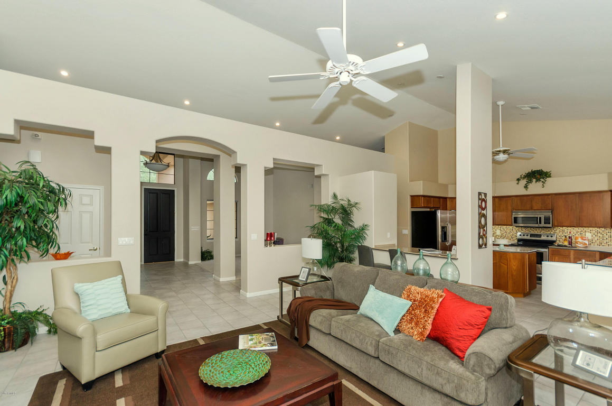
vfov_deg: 77.1
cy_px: 203
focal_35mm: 15
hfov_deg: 100.5
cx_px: 306
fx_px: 255
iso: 320
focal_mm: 10
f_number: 5.6
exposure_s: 1/80
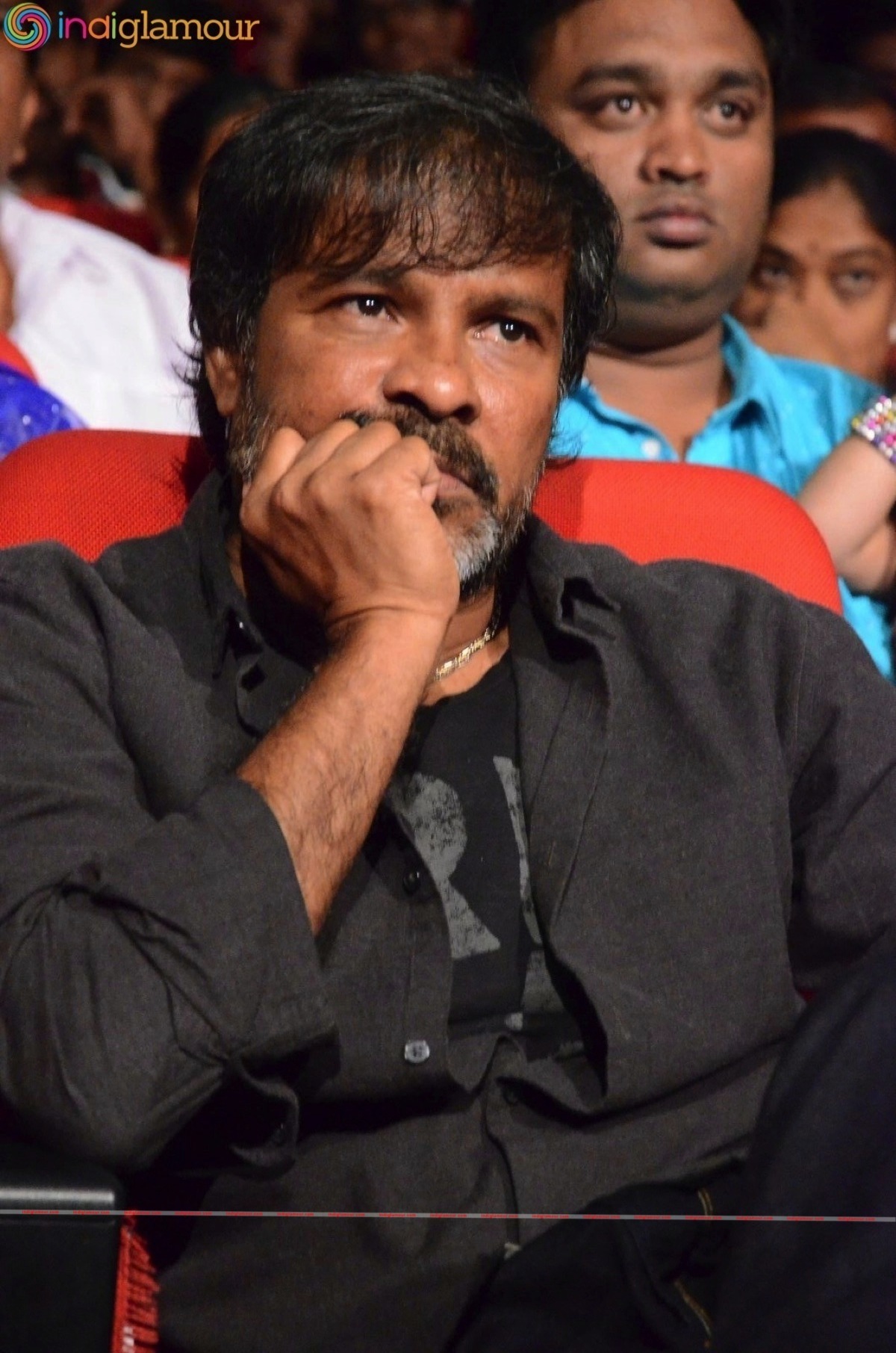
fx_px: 5904
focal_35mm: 158
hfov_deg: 8.7
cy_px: 676
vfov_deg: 13.1
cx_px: 448
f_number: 5.6
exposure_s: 1/80
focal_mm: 105
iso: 8000
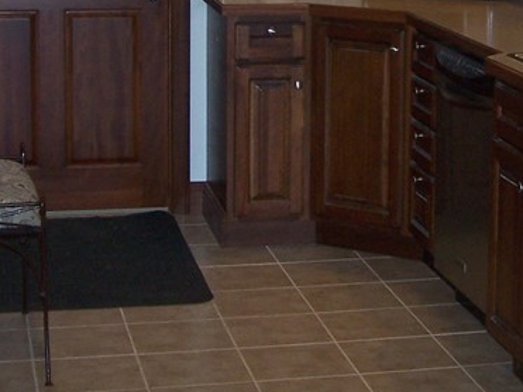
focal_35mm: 105
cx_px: 348
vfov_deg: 13.9
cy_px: 18
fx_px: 1586
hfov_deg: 18.7
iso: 140
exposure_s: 1/60
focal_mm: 6.3
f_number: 2.8
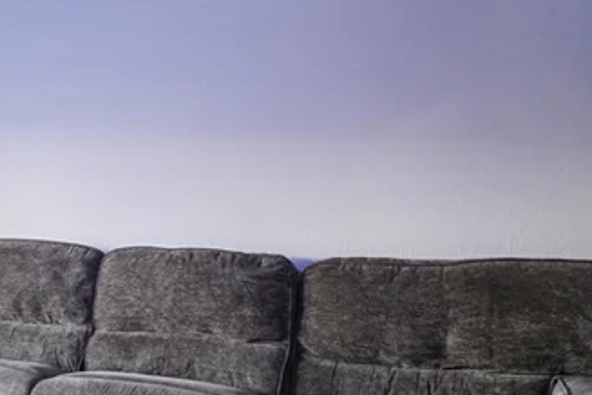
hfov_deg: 31.3
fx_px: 773
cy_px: 208
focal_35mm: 47
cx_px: -196
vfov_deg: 28.6
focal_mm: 10
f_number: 8
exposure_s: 2
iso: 400
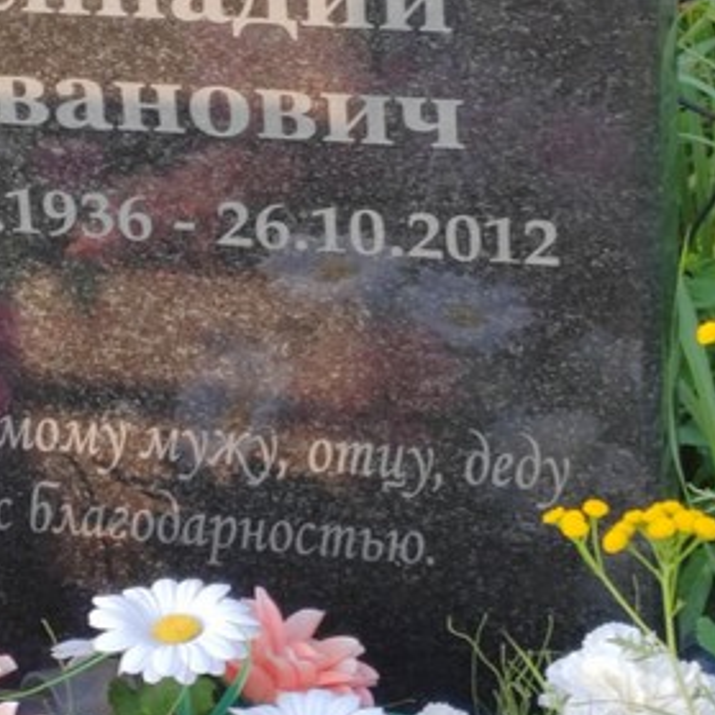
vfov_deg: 11.9
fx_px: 3435
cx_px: 349
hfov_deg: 11.9
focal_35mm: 147
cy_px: 185
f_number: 1.9
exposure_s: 1/140
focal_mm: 5.52
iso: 100
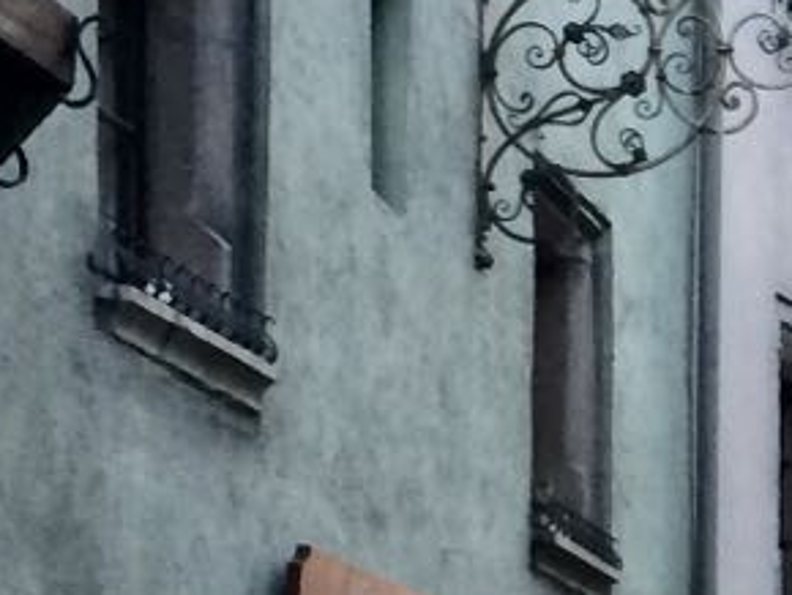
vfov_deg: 9.1
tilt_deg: +4.2
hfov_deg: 11.5
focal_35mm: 160
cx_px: 1412
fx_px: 3664
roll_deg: +0.8
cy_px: 868
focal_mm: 4.15
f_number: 2.2
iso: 50
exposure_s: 1/33
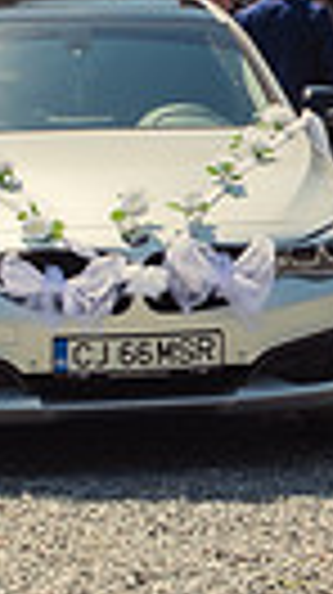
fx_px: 2770
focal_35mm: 176
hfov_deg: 6.8
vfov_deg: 12.2
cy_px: 122
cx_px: 494
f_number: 10
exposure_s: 1/400
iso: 200
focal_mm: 32
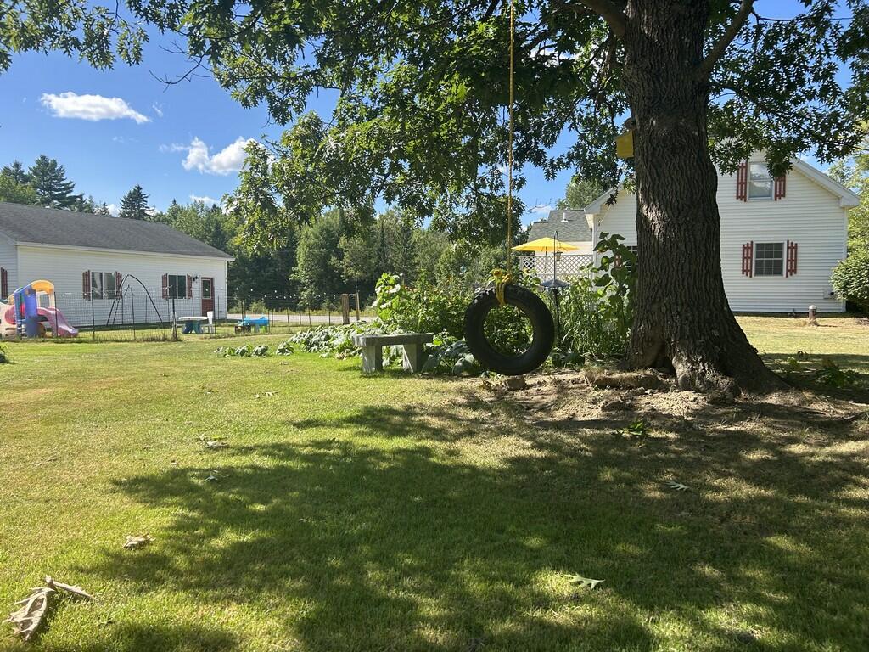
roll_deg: +0.4
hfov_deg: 67.3
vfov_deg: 53.1
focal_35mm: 26
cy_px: 326
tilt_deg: -1.7
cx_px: 434
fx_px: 653
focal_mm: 5.7
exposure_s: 1/1553
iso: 50
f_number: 1.5
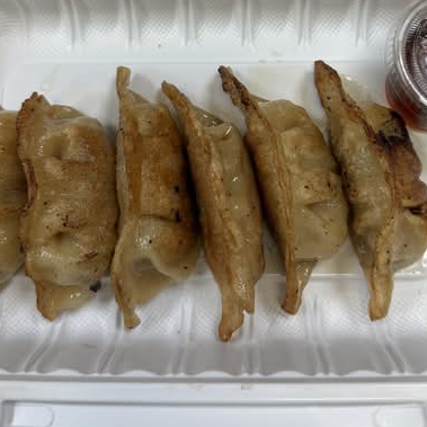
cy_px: 117
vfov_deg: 40.0
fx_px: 572
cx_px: 226
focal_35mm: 41
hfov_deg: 40.9
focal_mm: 6.76
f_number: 1.78
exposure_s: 1/103
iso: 125
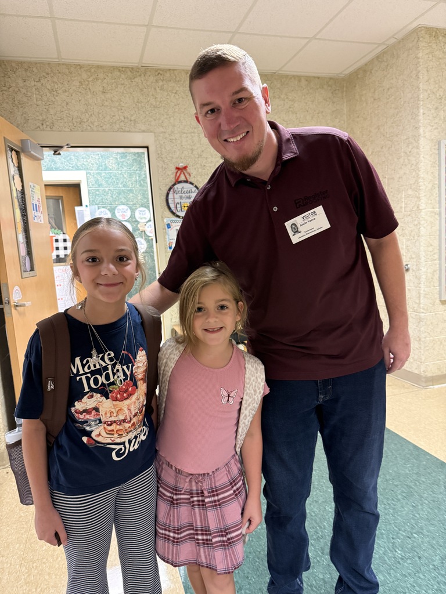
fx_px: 412
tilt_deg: -6.9
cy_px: 297
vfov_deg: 71.6
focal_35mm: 24
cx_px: 223
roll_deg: +2.8
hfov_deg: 56.8
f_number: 1.78
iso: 640
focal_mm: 6.76
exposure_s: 1/60
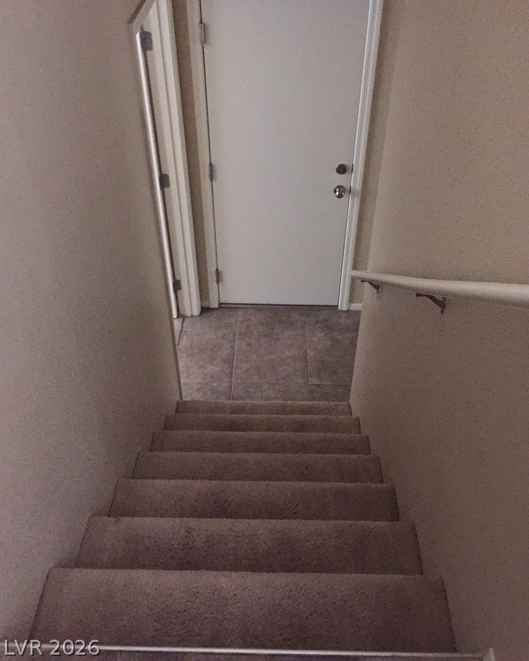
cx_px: 269
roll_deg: -0.1
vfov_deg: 57.1
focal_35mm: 31
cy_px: 302
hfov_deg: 47.1
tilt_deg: -40.6
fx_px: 607
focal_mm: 4.15
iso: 500
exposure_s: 1/15
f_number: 2.2
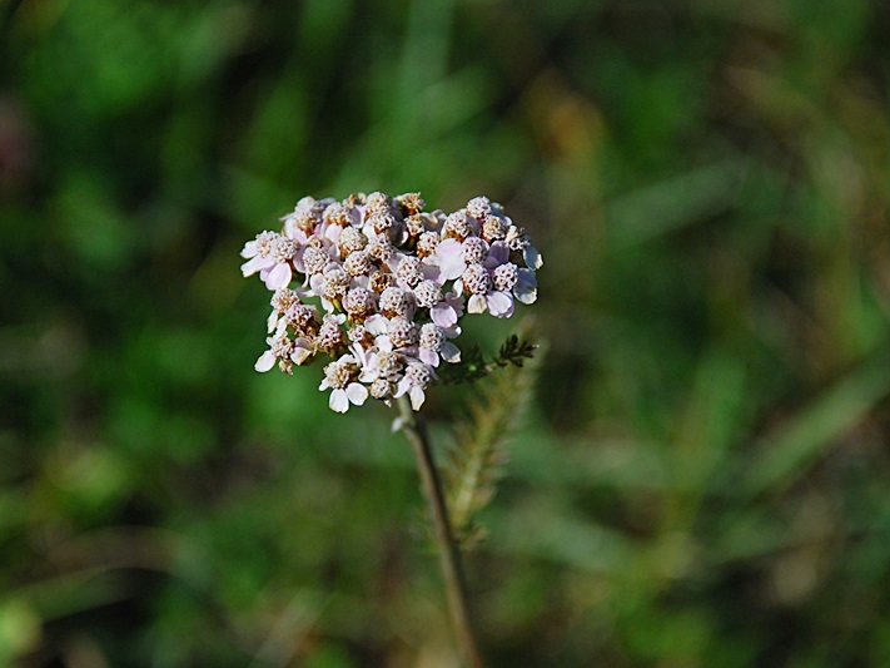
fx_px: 5644
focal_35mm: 220
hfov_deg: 9.0
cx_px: 391
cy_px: 333
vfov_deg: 6.8
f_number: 5.6
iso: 400
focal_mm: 135
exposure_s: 1/2000
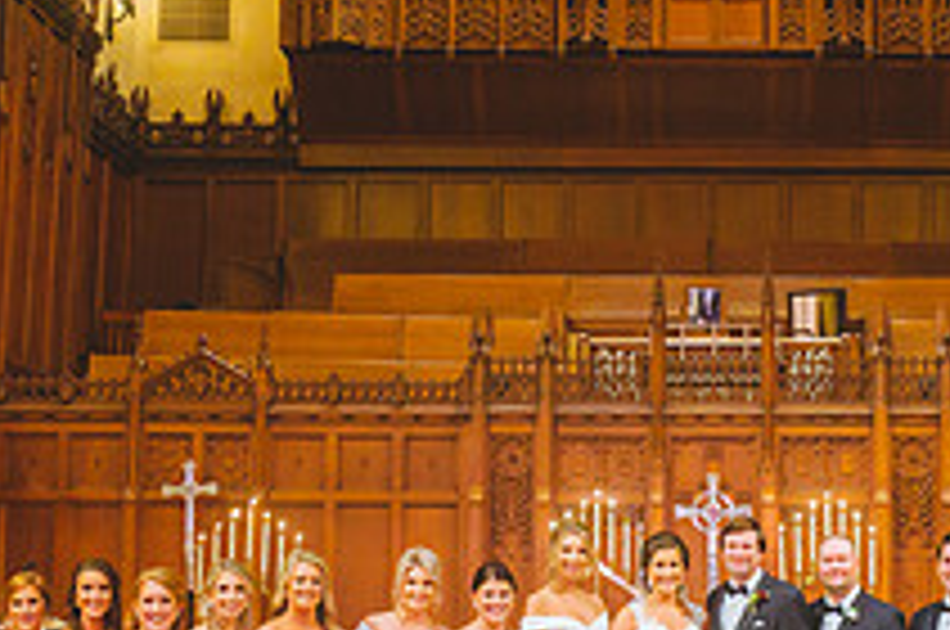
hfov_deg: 30.0
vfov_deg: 20.4
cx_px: 716
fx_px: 1739
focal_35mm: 66
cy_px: 477
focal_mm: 24
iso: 2500
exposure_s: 1/100
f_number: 4
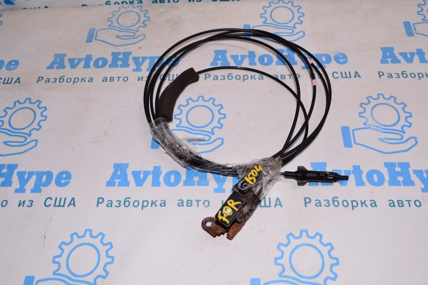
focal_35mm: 33
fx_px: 392
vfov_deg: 39.9
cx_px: 214
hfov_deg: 57.3
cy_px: 142
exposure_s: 1/200
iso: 1600
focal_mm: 22
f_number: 8
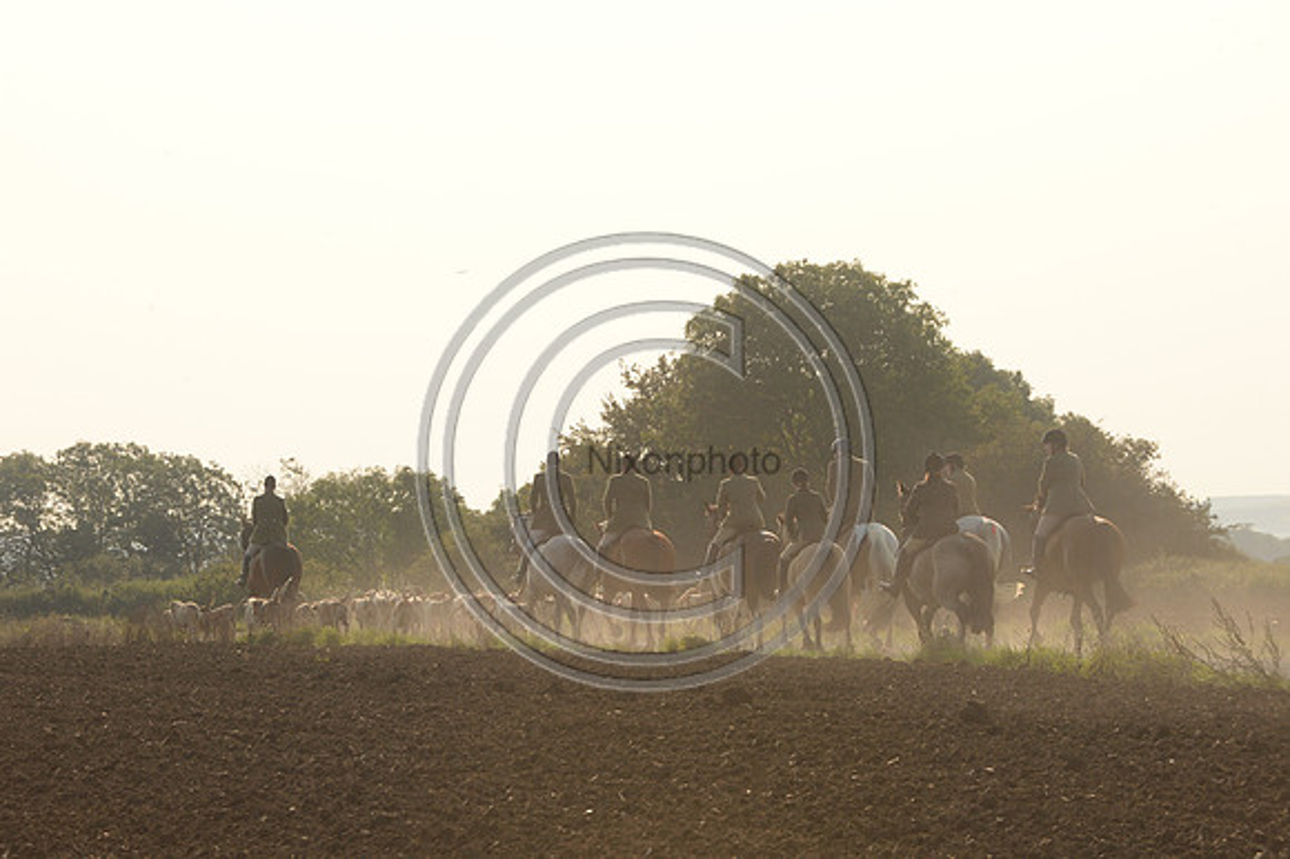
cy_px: 430
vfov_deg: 6.9
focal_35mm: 200
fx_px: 7162
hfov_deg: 10.3
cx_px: 645
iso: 1000
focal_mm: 200
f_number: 9
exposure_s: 1/1000
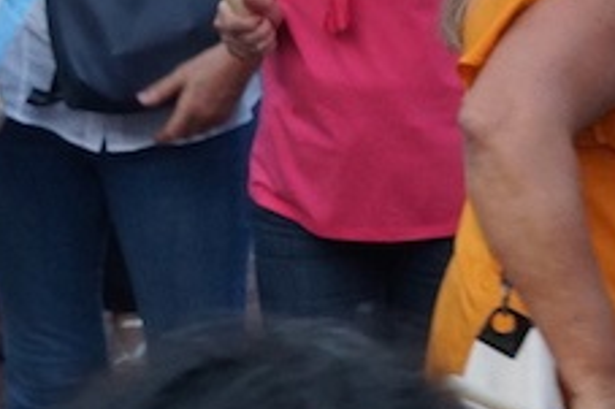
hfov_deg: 8.1
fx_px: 4046
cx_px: 1401
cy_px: -4
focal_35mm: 237
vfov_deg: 5.8
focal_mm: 28
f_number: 4.5
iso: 640
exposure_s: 1/80
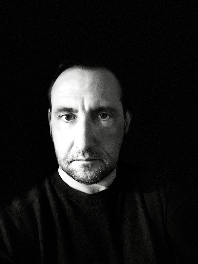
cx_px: 99
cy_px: 132
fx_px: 229
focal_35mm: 30
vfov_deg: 60.0
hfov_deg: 46.8
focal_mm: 2.71
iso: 1600
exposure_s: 1/15
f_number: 2.2
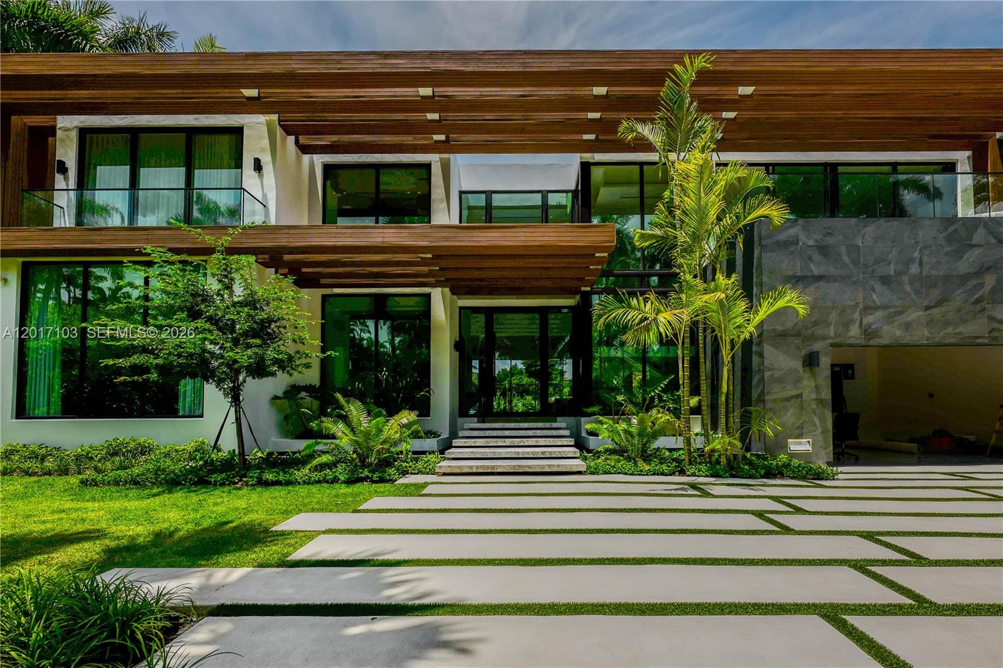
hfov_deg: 104.3
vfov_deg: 81.2
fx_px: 390
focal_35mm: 14
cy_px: 334
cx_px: 502
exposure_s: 1/640
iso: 50
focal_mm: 14
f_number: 7.1
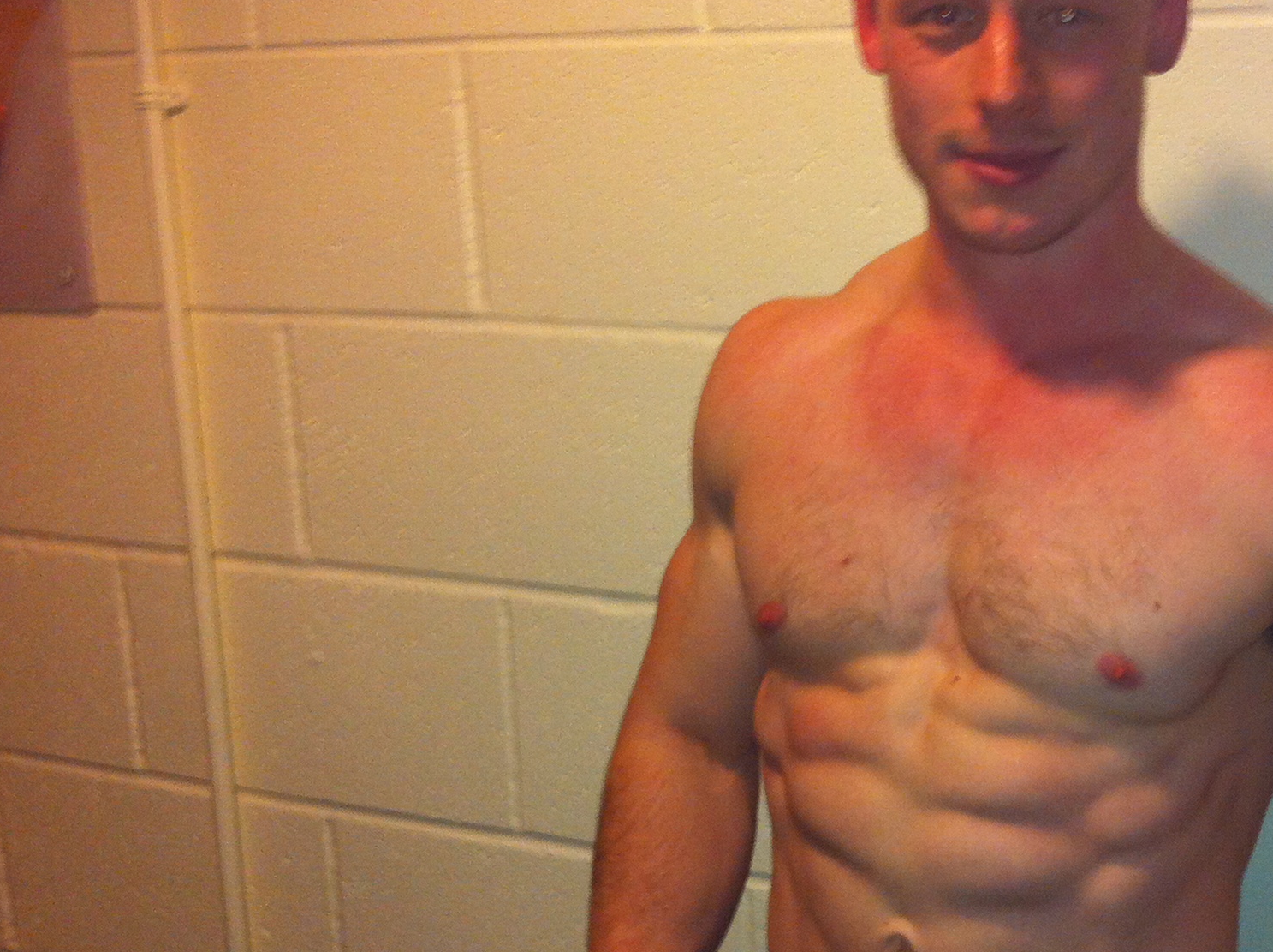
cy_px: 568
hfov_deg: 31.0
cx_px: 988
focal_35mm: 61
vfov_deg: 23.9
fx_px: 2240
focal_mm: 3.85
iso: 100
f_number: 2.8
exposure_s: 1/17
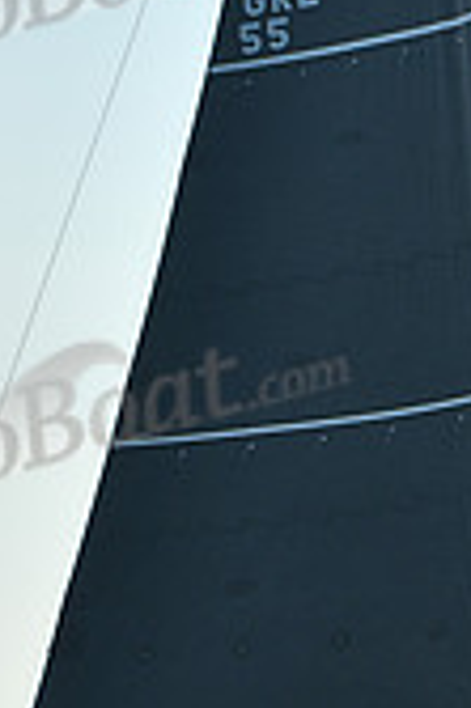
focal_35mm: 243
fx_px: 4778
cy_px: 153
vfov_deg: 8.5
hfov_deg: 5.6
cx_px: 571
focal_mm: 70
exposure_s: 1/640
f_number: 7.1
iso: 320
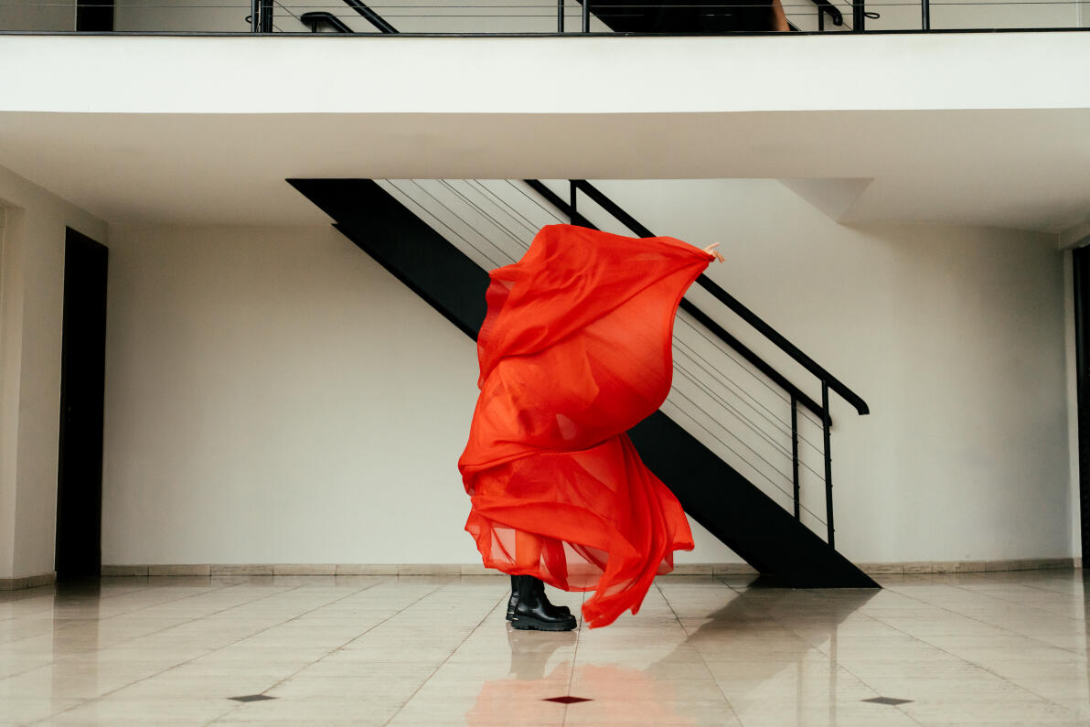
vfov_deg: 29.9
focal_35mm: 45
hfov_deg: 43.6
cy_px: 364
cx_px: 545
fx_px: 1363
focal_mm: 45
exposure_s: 1/400
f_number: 2.8
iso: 3200
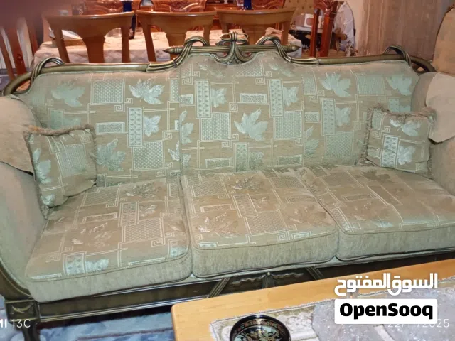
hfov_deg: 63.4
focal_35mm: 28
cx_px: 228
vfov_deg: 49.7
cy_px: 170
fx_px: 368
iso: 3118
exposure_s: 1/20
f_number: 1.8
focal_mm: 4.27
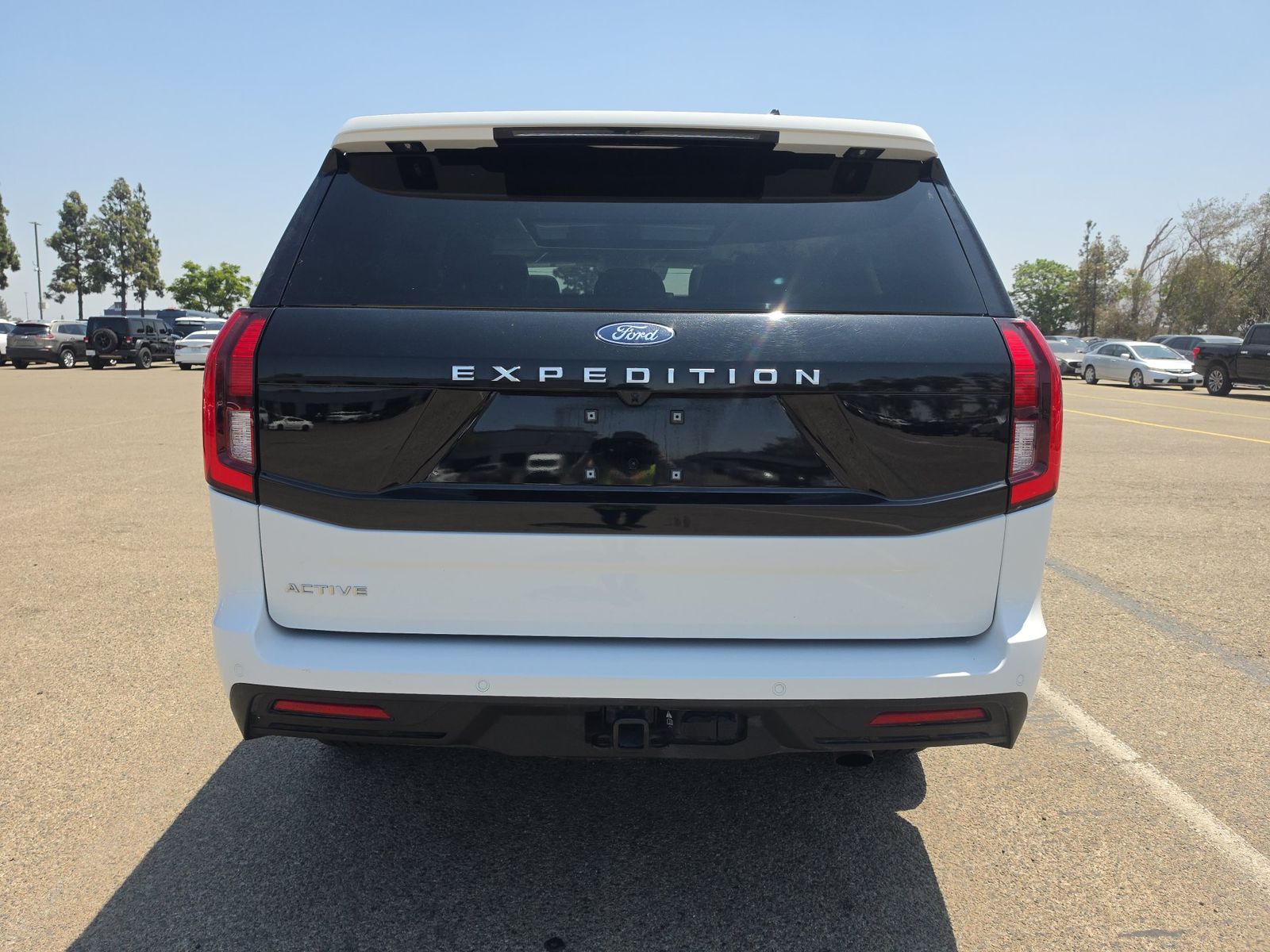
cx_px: 635
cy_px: 476
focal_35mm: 23
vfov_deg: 58.9
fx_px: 844
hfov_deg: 73.9
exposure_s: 1/4235
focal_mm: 6.5
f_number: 1.4
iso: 64
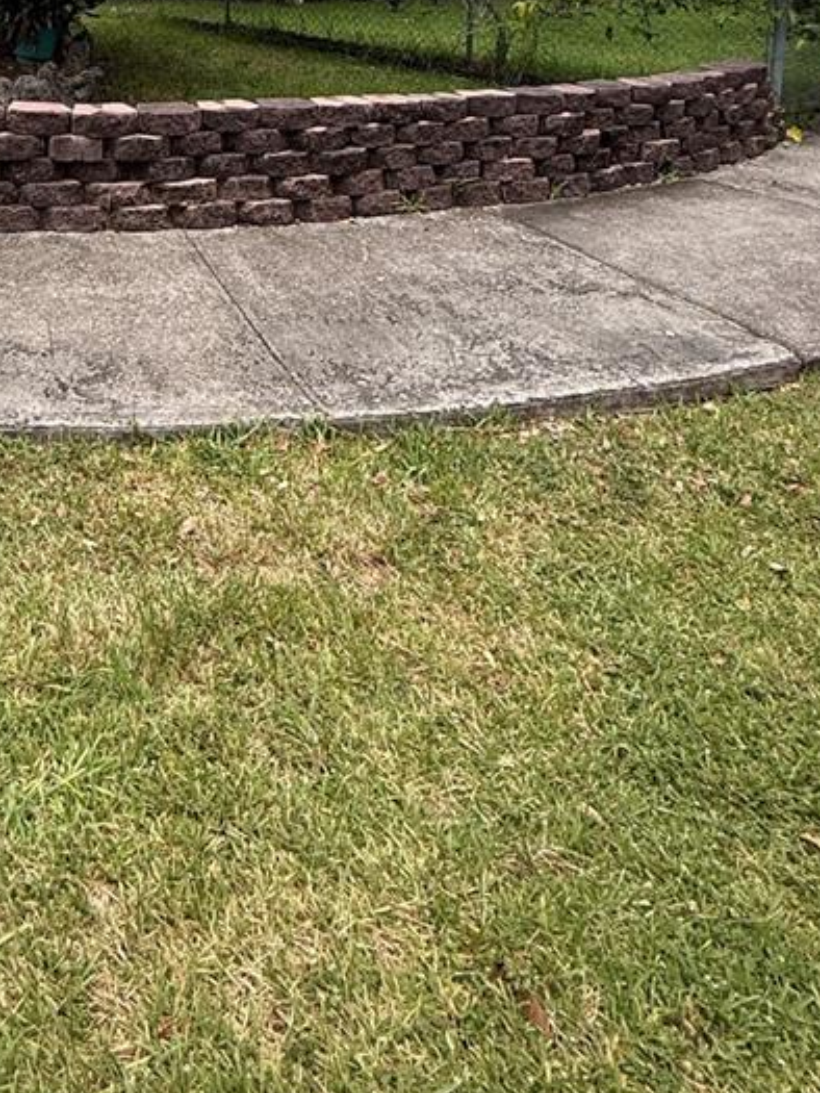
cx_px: 56
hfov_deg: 40.3
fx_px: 1010
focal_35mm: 32
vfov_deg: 46.2
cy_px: -33
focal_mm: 2.22
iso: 64
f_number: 2.2
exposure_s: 1/228
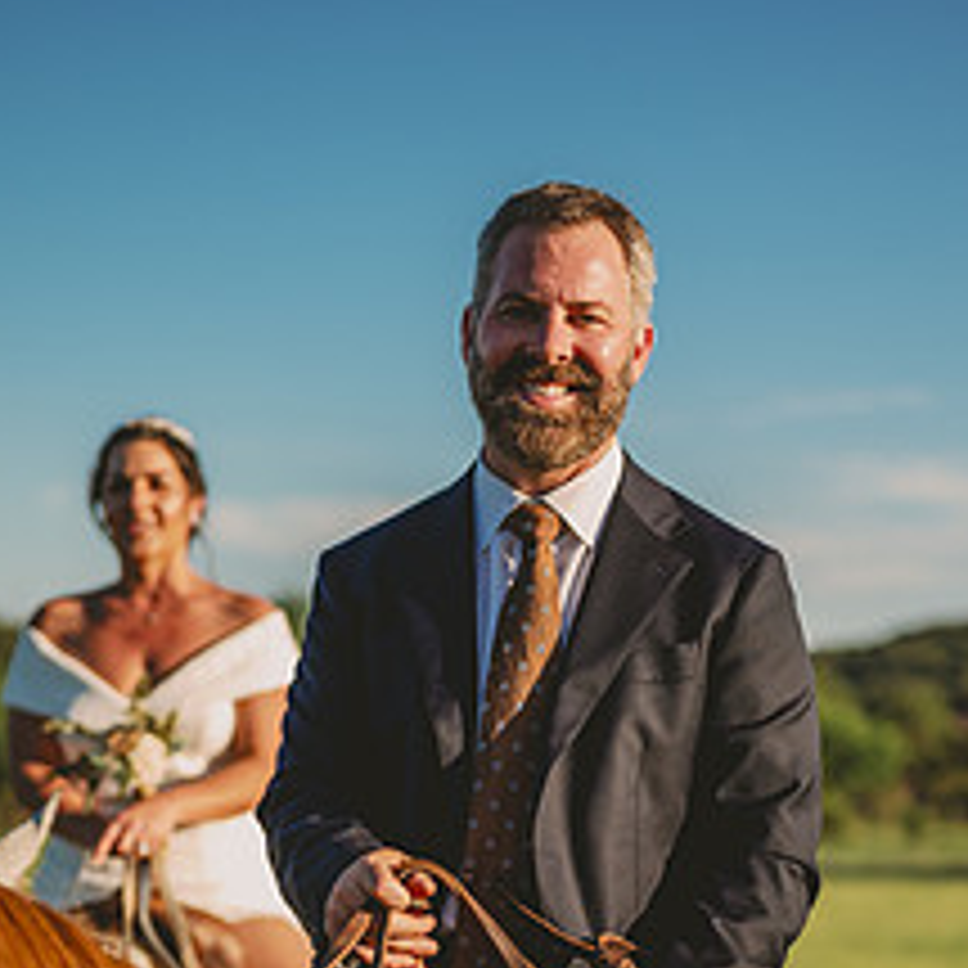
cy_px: 833
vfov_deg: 19.2
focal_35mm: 89
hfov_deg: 19.5
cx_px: 466
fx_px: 2816
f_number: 2
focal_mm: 50
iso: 80
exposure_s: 1/2500
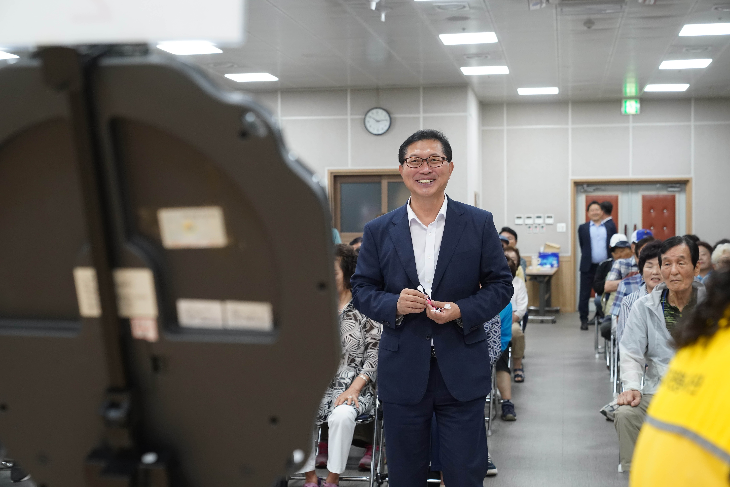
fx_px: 1075
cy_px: 244
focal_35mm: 53
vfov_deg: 25.5
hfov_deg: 37.5
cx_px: 365
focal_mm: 53
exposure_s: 1/250
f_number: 4
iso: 3200
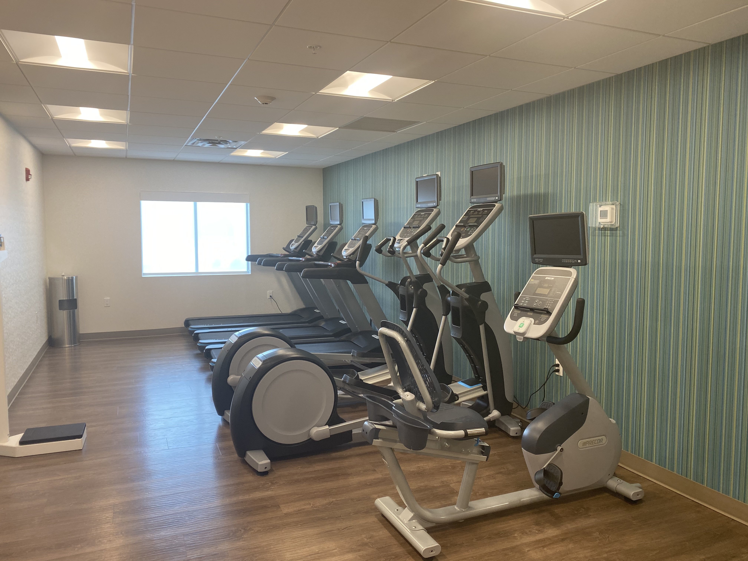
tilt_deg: -4.8
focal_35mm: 26
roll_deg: -0.3
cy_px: 280
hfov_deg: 67.3
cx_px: 374
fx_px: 562
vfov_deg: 53.1
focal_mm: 4.25
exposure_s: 1/120
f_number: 1.8
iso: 100
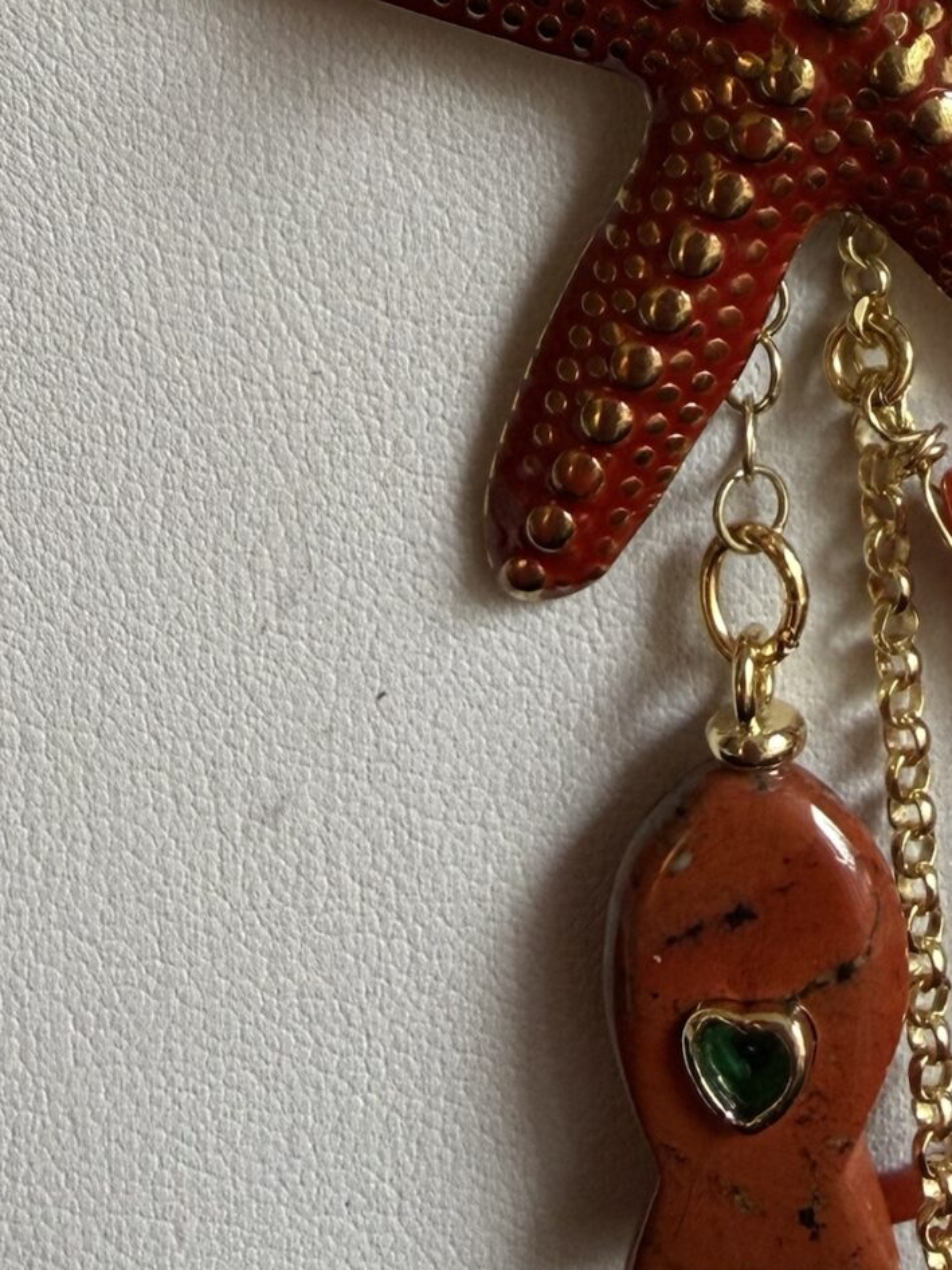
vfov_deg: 28.7
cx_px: 761
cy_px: 138
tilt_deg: -21.5
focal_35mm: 65
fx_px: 2383
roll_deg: +0.5
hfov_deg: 22.3
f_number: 2.2
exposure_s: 1/99
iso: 160
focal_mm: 2.22
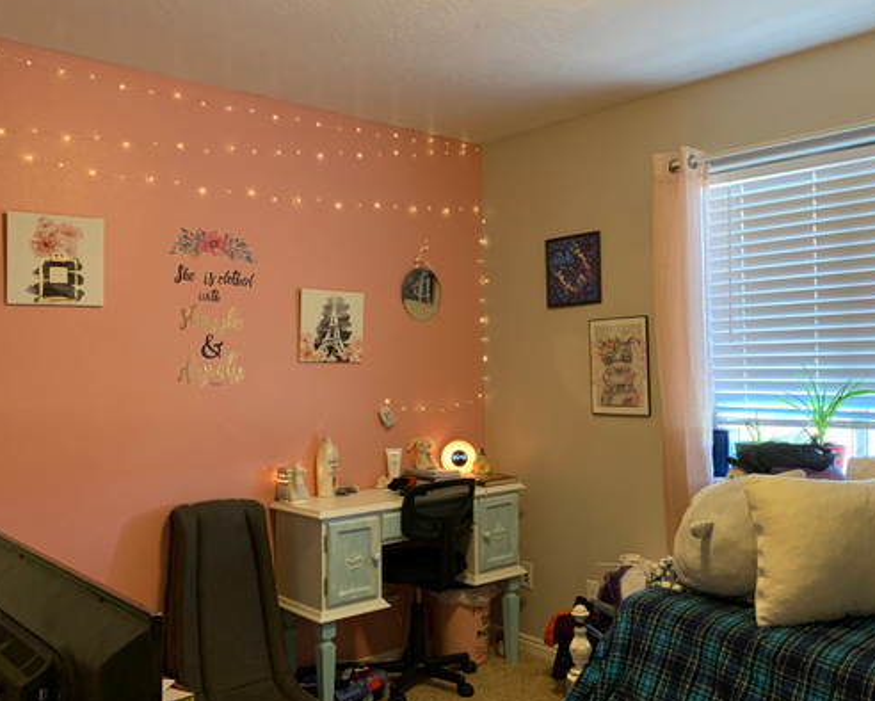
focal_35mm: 33
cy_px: 370
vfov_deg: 44.6
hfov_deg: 54.0
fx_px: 855
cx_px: 502
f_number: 1.8
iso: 250
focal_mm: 4.25
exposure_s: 1/60
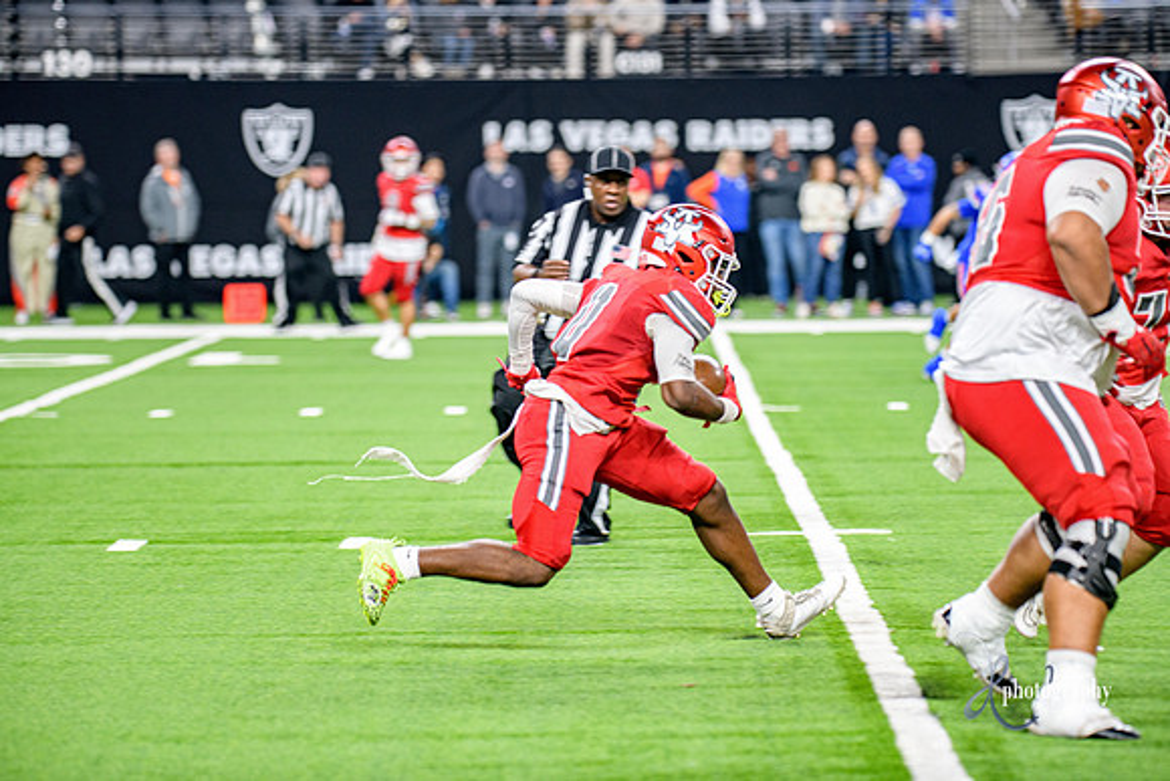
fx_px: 5851
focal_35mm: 180
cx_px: 585
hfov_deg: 11.4
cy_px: 390
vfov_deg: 7.6
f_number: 2.8
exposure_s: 1/400
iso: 1250
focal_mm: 180
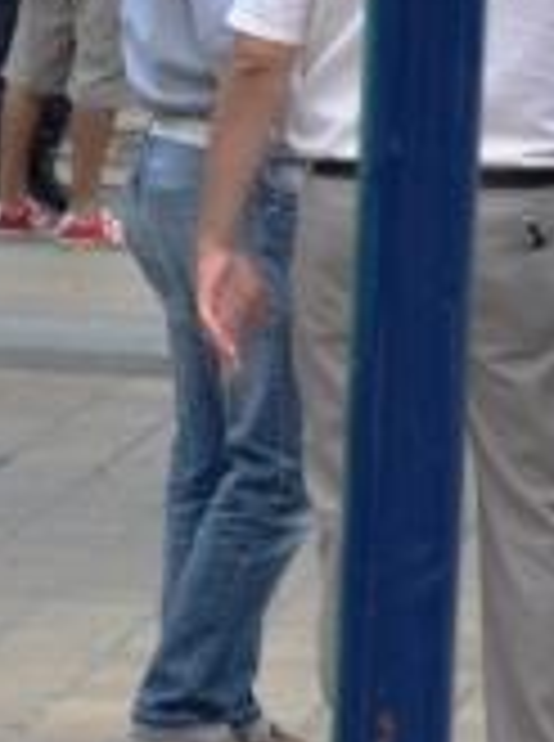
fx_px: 7669
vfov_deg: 5.5
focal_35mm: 358
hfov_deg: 4.0
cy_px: 486
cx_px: -1135
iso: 180
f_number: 11
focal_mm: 40
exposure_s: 1/125
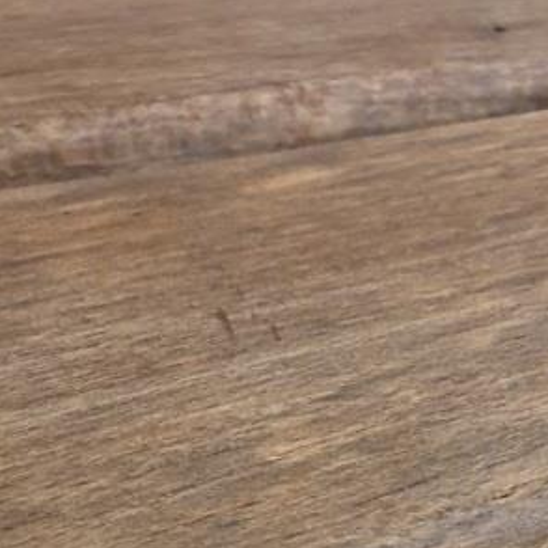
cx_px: 296
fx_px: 1433
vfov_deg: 17.9
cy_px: 945
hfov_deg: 21.6
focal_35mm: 80
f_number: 1.5
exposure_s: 1/13
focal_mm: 4.3
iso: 250
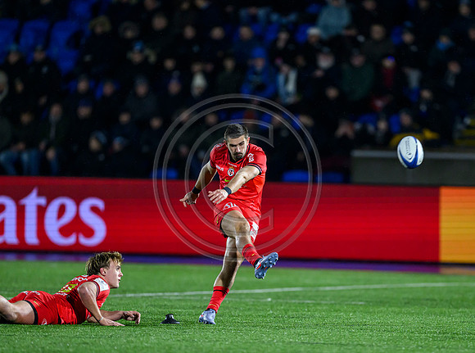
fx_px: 7002
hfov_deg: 3.9
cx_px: 314
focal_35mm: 512
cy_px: 207
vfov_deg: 2.9
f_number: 3.2
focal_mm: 400
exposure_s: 1/1600
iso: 4000
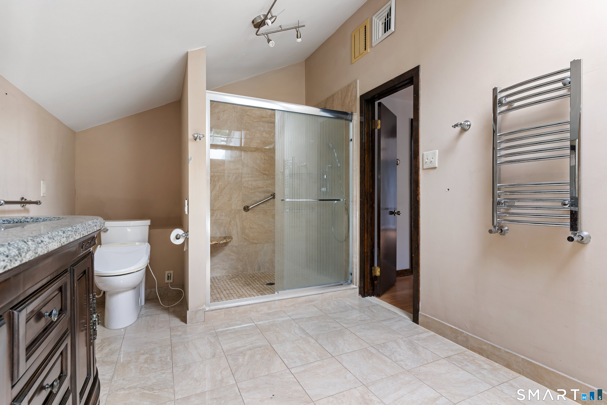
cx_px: 304
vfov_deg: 70.4
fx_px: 287
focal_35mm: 17
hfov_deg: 93.3
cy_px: 202
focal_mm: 17
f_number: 8
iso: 320
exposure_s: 1/3
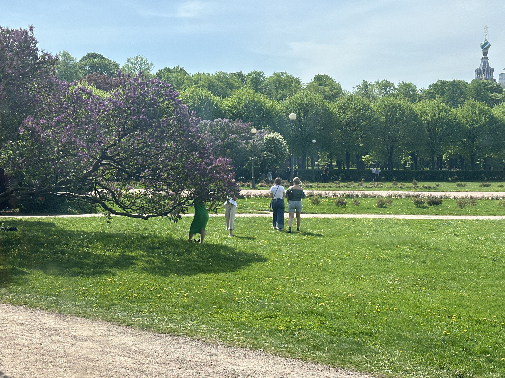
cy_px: 189
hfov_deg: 39.7
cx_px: 252
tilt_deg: -2.8
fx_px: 700
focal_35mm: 48
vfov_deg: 30.3
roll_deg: -0.9
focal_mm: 6.86
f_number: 1.78
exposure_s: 1/1357
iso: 64
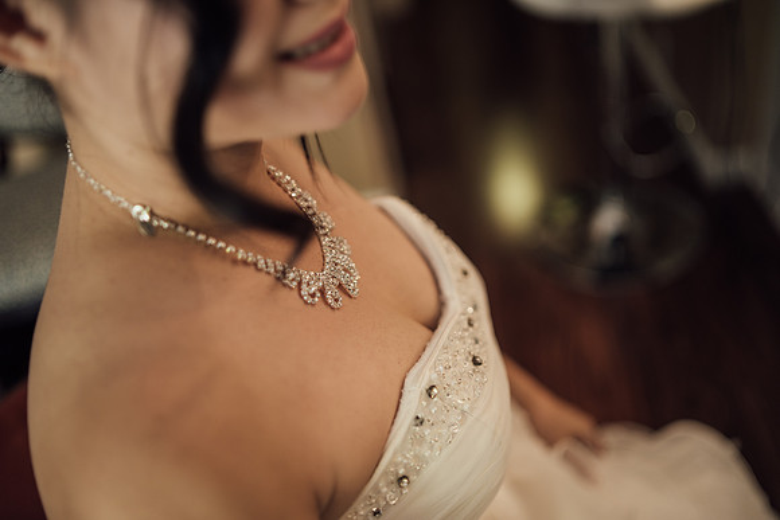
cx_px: 390
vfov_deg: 37.9
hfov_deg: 54.4
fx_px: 758
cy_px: 260
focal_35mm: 35
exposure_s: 1/250
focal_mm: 35
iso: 400
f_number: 1.6
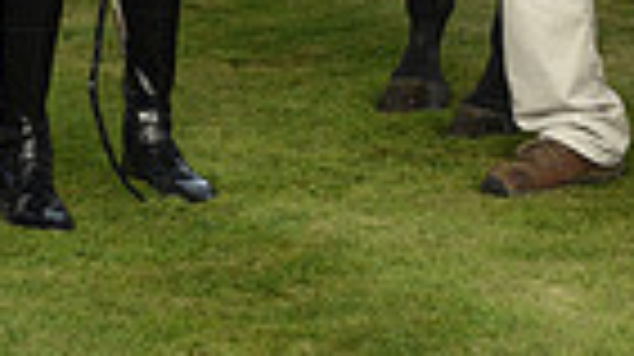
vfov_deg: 5.5
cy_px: -417
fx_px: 3611
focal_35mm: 215
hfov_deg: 10.0
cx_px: 418
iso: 400
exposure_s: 1/1250
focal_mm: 50
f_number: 5.6
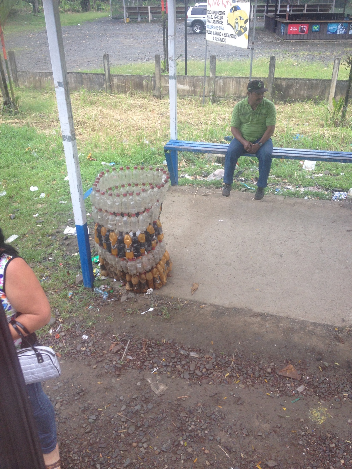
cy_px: 234
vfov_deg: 52.6
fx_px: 475
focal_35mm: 35
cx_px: 176
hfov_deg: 40.7
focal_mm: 4.28
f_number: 2.4
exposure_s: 1/120
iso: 64
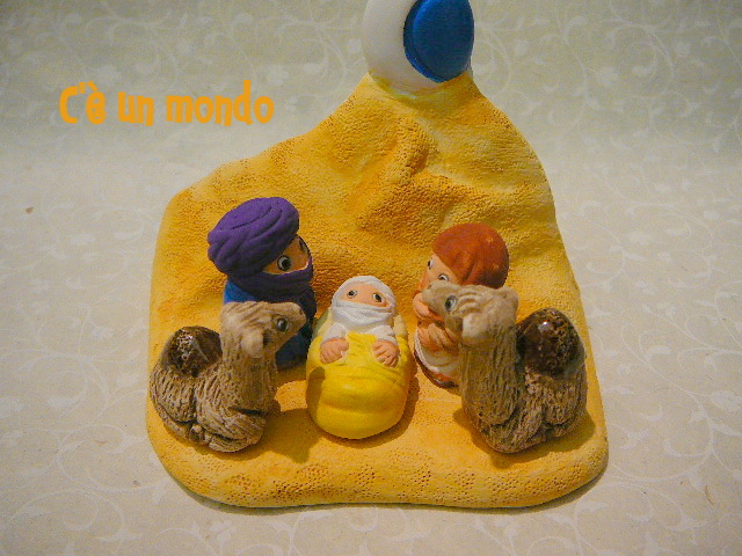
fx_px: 750
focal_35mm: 35
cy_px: 278
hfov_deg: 52.6
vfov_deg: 40.7
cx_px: 371
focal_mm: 5.2
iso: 200
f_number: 2.8
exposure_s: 1/50
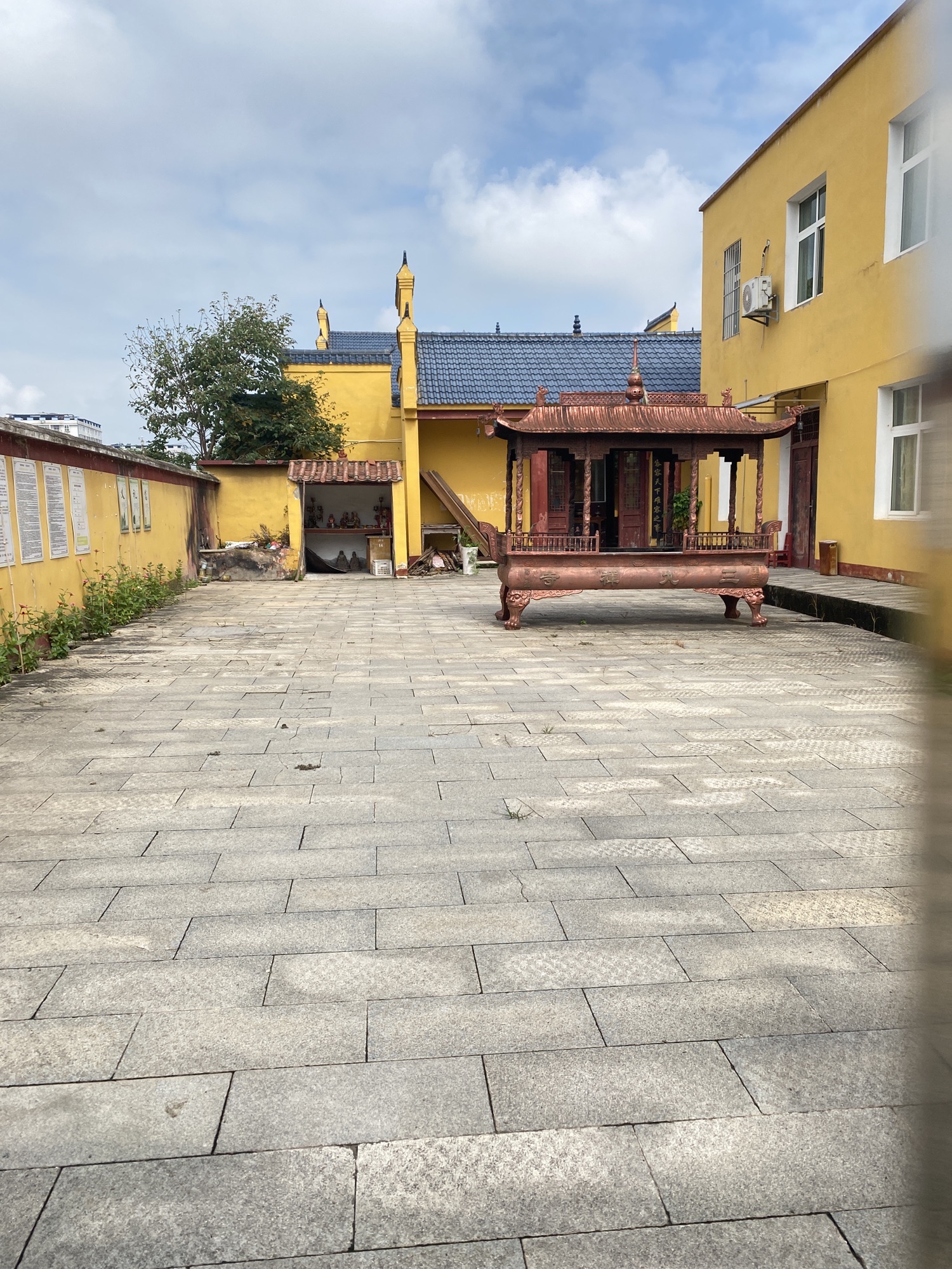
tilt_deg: -6.3
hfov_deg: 53.1
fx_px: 953
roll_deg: +1.5
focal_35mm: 26
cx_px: 476
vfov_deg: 67.3
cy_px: 634
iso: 32
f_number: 1.8
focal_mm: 4.25
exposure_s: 1/2463
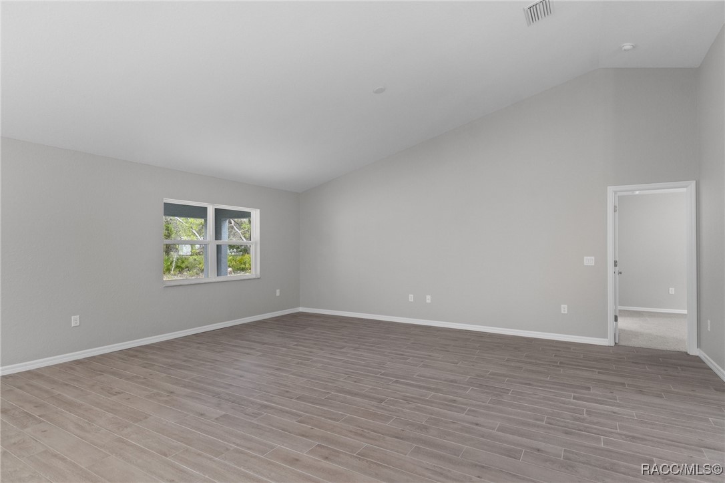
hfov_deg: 90.0
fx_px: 362
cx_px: 362
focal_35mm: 18
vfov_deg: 67.3
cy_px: 242
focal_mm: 12
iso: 500
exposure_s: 5
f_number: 8
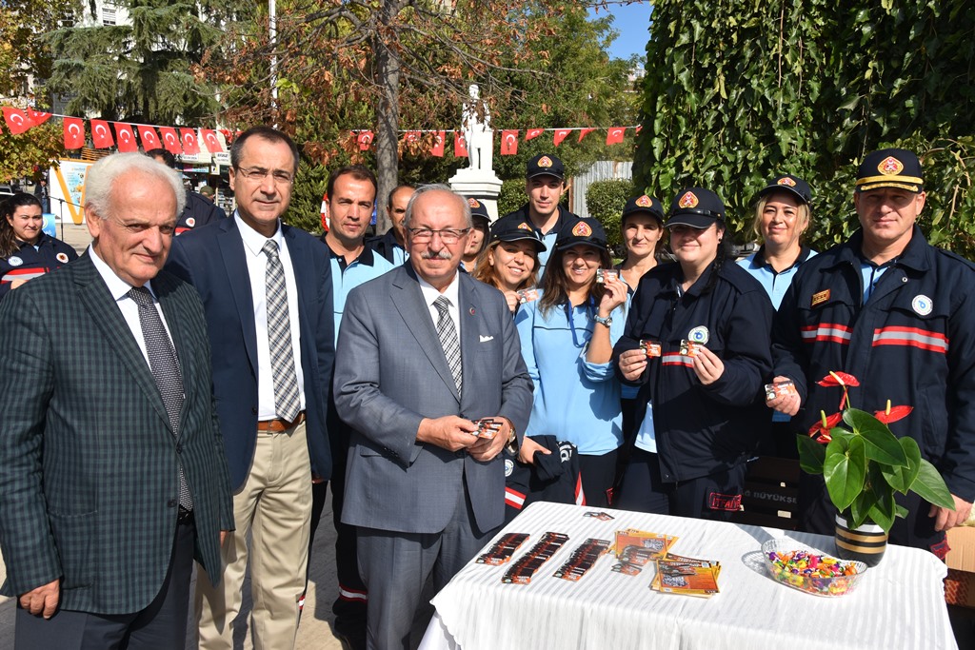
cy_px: 325
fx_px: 975
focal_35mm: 36
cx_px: 488
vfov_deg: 36.9
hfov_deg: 53.1
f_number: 10
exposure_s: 1/250
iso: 100
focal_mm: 24
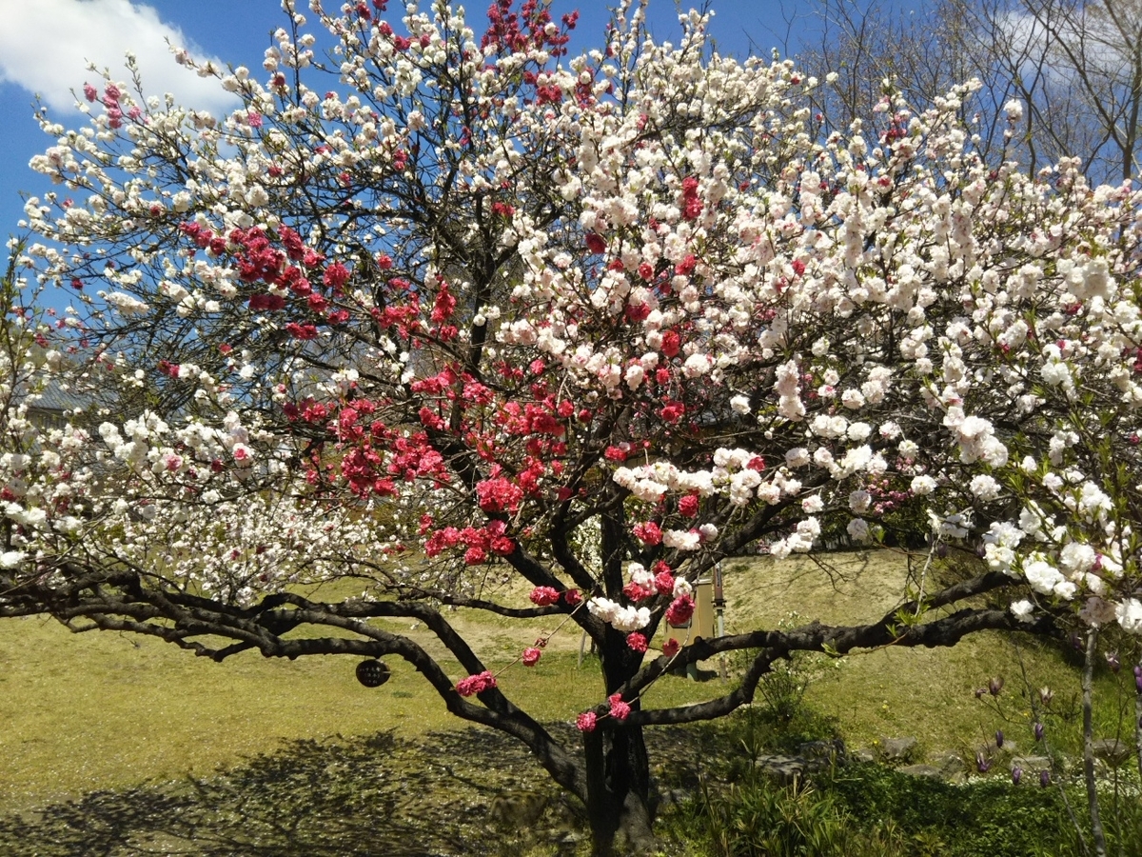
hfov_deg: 60.0
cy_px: 428
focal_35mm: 30
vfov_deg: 46.8
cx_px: 571
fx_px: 990
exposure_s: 1/1217
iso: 25
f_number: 2.2
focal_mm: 4
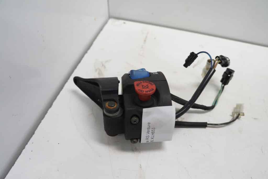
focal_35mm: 27
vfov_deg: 47.9
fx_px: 201
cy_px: 90
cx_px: 134
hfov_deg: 67.4
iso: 160
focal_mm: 18
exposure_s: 1/60
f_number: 4
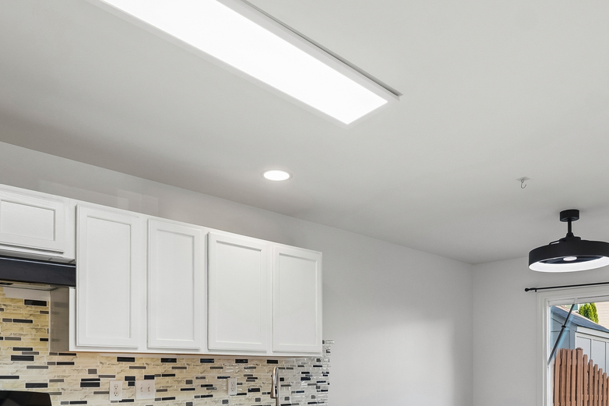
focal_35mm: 29
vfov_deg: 42.1
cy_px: 348
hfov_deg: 63.5
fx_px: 490
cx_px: 333
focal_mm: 14
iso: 640
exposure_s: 1/40
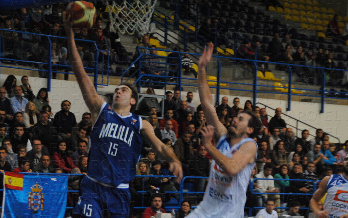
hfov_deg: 14.9
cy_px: 150
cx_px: 143
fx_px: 1328
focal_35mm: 140
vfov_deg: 9.4
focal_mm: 68
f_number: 5.6
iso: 1600
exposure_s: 1/160
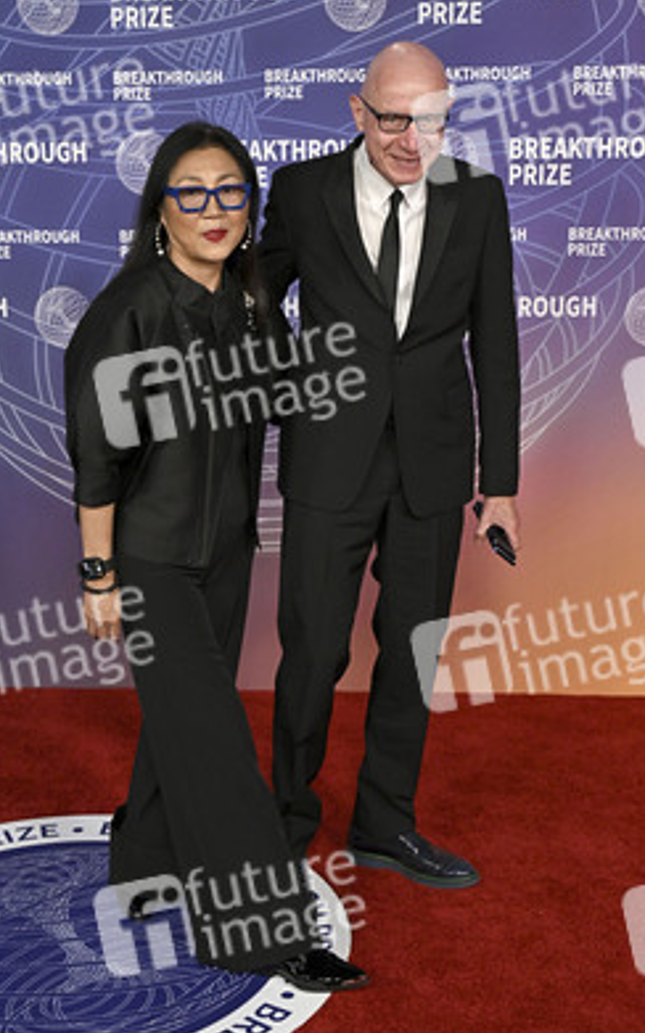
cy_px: 518
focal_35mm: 49
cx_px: 307
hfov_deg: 26.3
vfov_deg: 41.1
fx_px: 1380
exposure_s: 1/320
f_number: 4.5
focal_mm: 47
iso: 2000
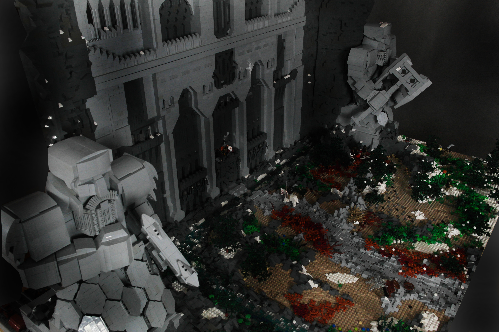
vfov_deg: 43.6
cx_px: 250
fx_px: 416
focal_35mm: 30
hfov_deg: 61.9
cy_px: 166
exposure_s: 1/60
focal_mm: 20
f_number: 9
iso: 1600
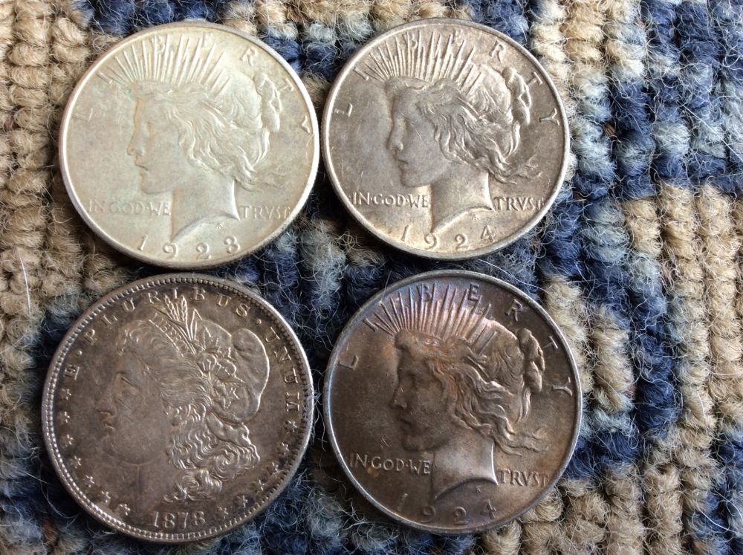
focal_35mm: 32
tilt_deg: -82.5
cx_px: 372
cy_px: 278
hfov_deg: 56.9
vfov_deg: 44.1
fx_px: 686
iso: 40
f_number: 2.4
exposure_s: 1/24
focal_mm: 3.3
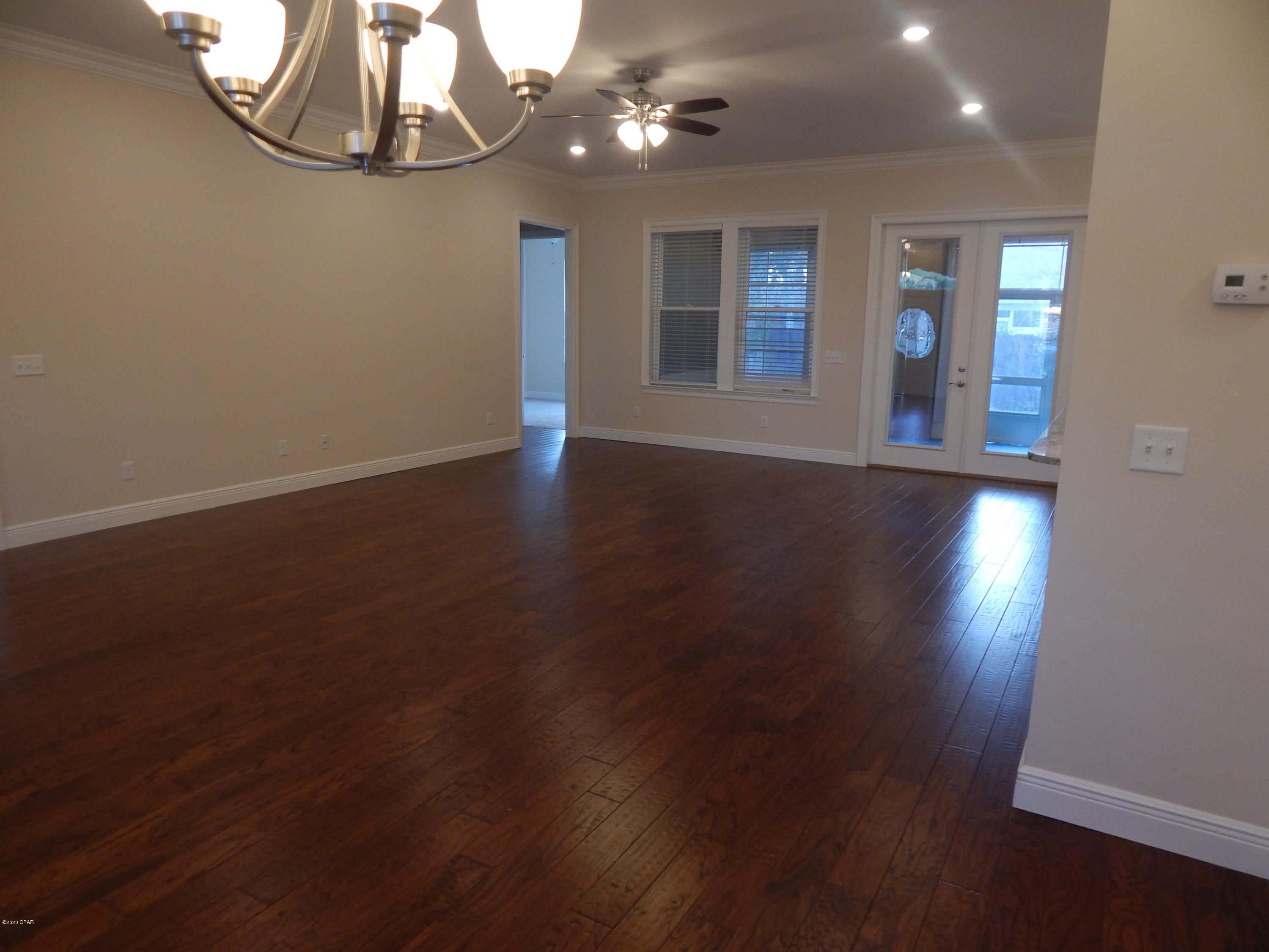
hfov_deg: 76.4
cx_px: 634
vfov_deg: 61.1
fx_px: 807
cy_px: 476
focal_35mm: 22
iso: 140
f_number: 3
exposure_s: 1/30
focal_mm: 4
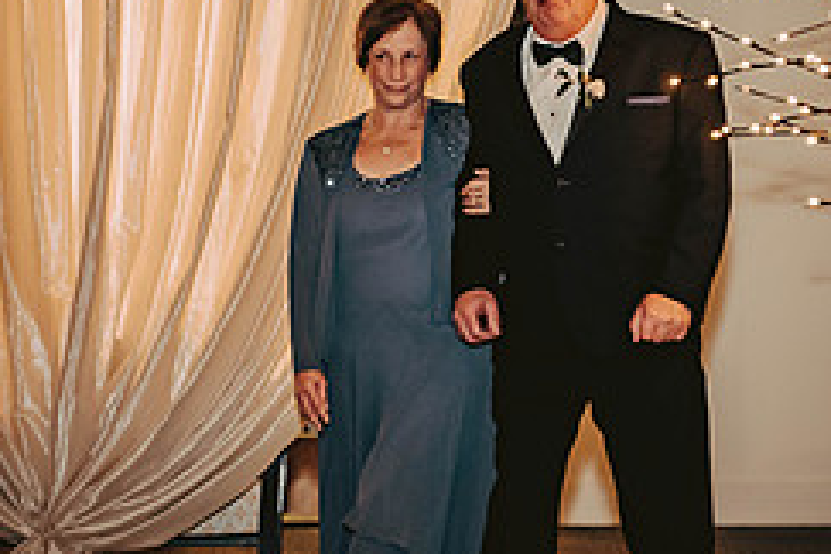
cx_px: 544
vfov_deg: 7.7
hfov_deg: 11.5
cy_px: 145
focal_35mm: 179
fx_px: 4132
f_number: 3.2
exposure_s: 1/100
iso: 1250
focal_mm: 75
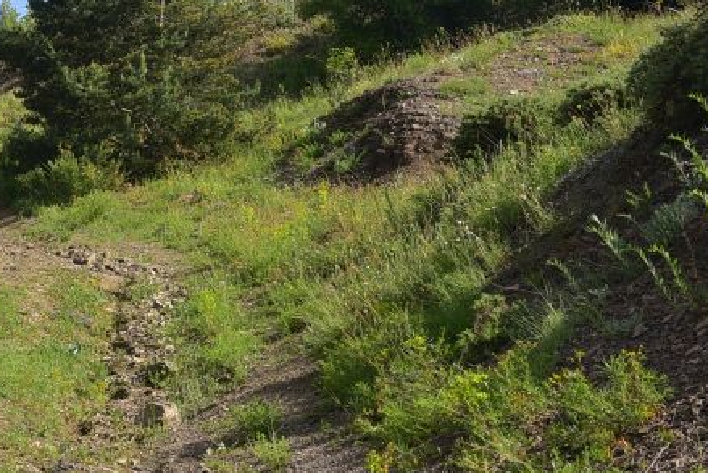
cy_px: 132
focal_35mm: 148
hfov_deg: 13.7
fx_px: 2911
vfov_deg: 9.3
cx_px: 69
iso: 125
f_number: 13
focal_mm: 50
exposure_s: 1/125
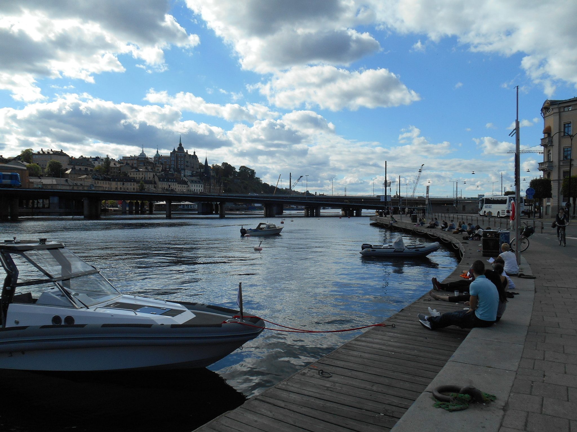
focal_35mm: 26
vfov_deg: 53.1
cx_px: 288
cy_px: 216
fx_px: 433
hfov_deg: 67.3
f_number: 3.4
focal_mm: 4.7
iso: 80
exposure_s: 1/1250
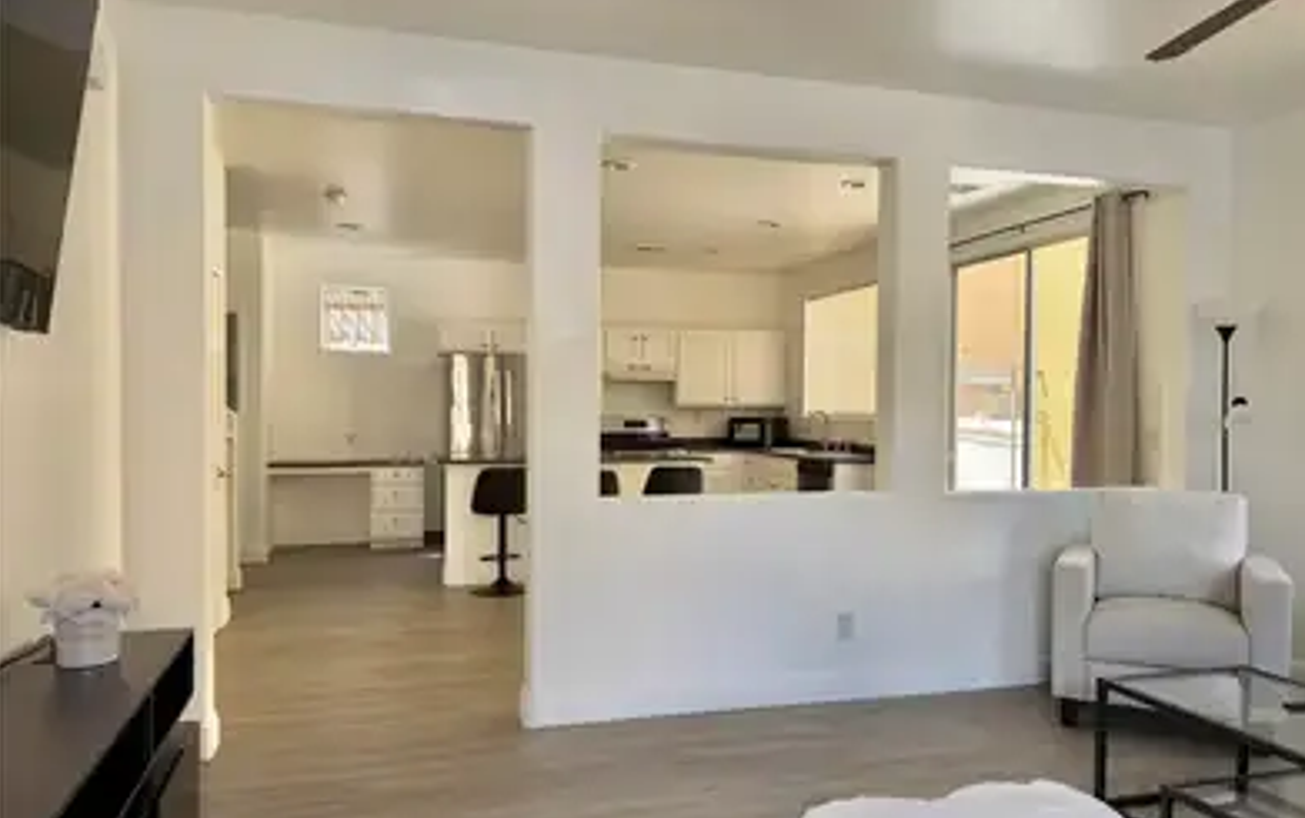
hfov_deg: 70.4
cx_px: 664
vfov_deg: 47.7
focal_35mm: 26
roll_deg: -0.3
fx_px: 925
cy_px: 431
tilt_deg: +0.2
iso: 80
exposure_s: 1/211
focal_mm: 6.76
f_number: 1.78
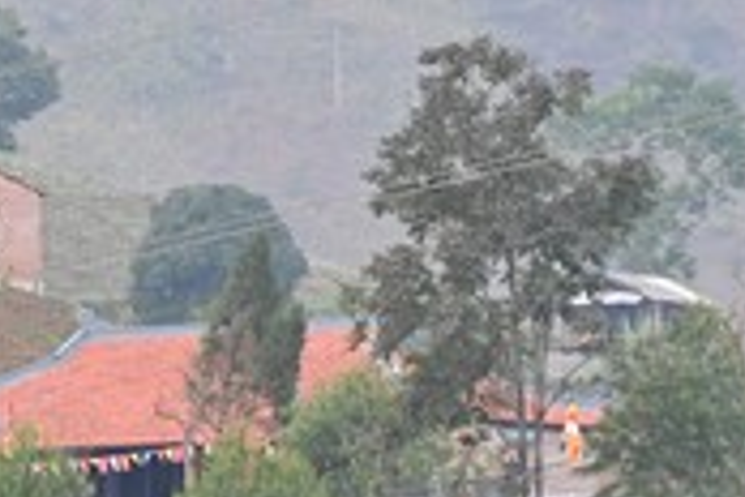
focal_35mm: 449
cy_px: -111
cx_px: -480
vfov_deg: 3.1
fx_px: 9291
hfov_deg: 4.6
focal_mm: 120
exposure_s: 1/250
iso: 160
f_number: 6.3
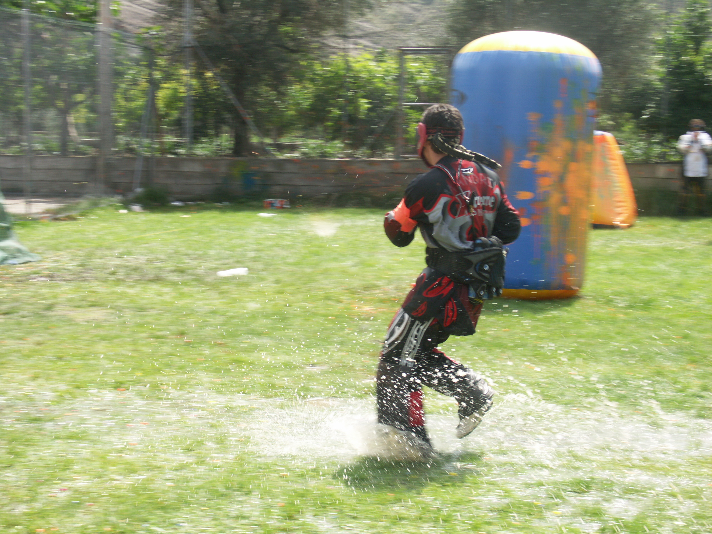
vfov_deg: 18.9
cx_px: 356
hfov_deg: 25.0
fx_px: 1604
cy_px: 267
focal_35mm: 78
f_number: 4.5
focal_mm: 20.05
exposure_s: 1/200
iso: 64
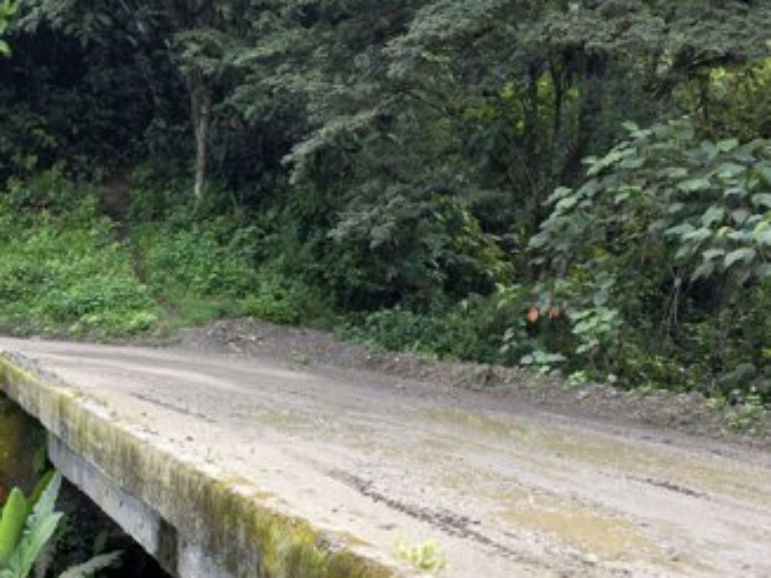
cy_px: 552
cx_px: 141
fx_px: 1002
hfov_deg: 40.2
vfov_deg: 30.3
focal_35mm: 45
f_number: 1.7
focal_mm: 6.3
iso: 50
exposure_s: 1/182
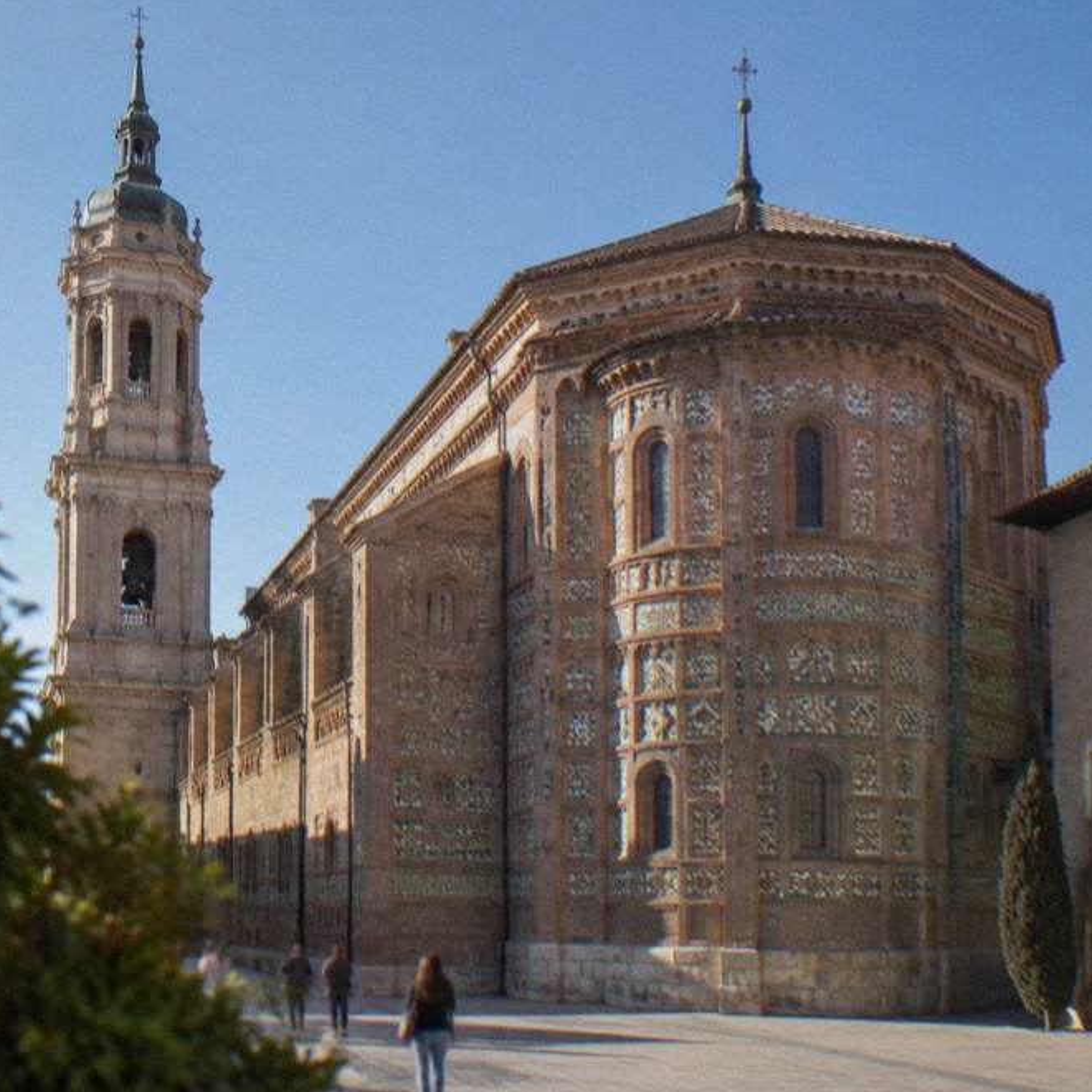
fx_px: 1606
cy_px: 545
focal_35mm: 45
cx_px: 316
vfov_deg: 37.6
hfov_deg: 36.9
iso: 640
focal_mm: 35
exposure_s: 1/400
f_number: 7.1
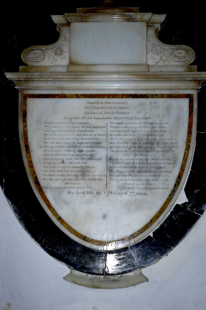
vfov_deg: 33.4
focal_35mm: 60
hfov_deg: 22.6
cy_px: 155
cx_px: 103
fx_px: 516
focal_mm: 40
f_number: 4.5
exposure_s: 1/60
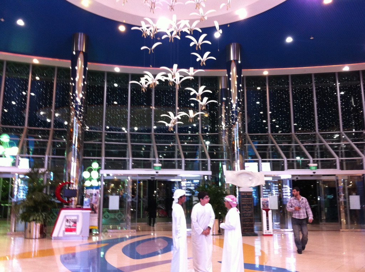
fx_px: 368
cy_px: 136
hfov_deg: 52.7
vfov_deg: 40.6
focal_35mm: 35
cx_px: 182
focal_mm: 3.85
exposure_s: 1/15
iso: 160
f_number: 2.8
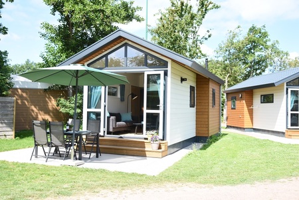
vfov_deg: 34.2
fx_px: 324
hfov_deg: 49.6
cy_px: 100
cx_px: 150
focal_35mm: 39
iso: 100
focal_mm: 26
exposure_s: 1/500
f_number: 3.5
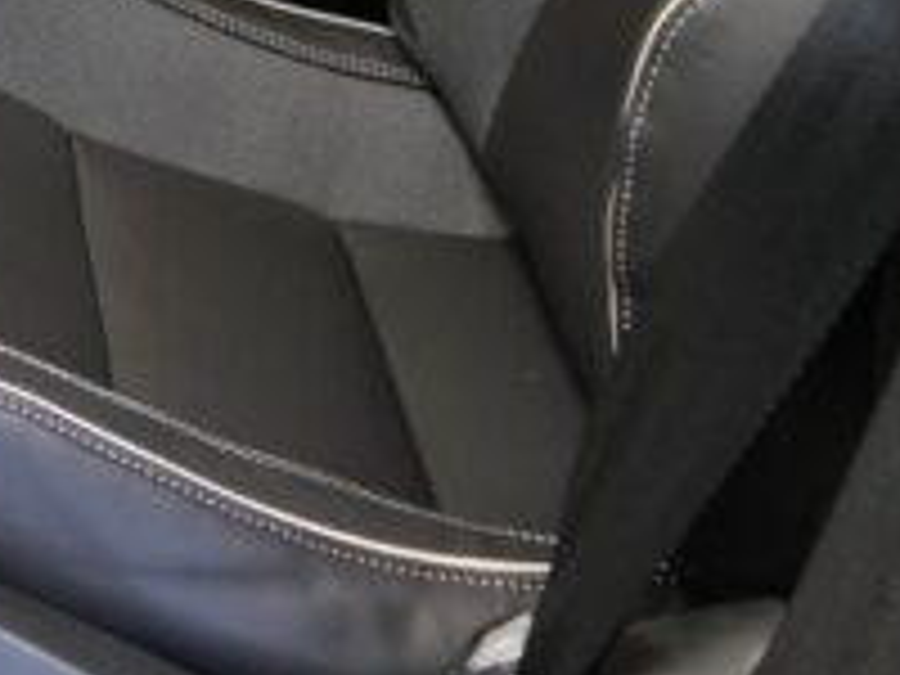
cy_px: -387
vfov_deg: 11.9
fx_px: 3068
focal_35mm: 118
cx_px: -428
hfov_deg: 15.5
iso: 320
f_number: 1.8
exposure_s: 1/100
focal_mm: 5.4
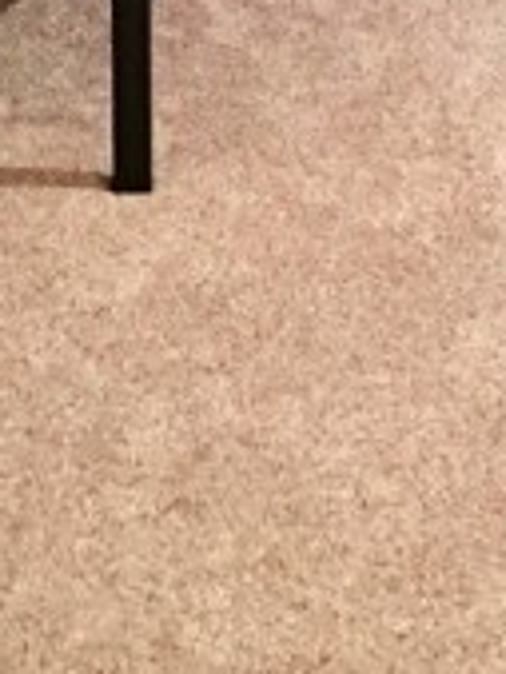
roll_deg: +1.7
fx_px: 2569
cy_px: -570
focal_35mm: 132
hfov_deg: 11.2
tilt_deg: -7.1
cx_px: 215
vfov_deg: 13.3
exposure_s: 1/4
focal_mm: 4.15
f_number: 2.2
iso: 125
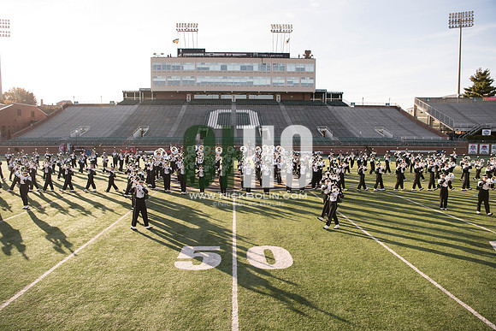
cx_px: 248
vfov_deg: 53.2
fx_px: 331
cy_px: 166
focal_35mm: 24
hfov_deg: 73.7
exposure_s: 1/640
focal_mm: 24
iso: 320
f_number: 5
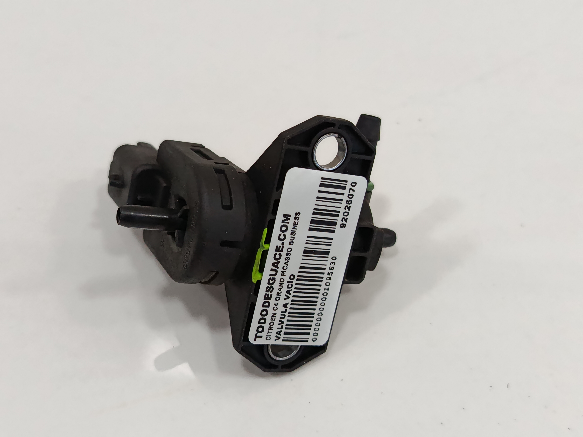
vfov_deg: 32.9
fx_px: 741
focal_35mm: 44
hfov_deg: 42.9
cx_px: 292
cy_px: 218
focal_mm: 5.24
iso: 912
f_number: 1.7
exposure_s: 1/100
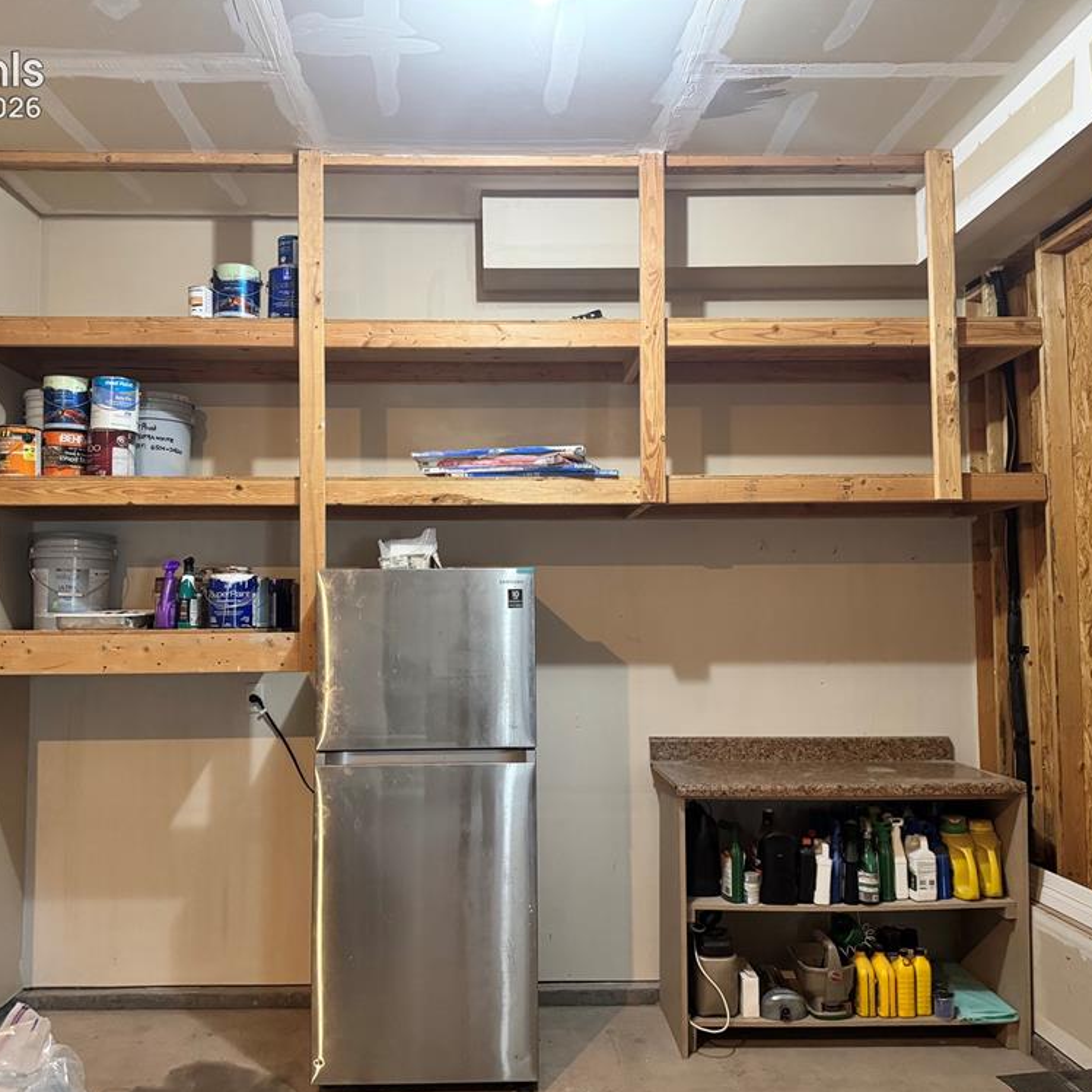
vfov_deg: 55.6
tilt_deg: +2.6
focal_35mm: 29
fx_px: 1035
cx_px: 506
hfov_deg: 55.6
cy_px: 549
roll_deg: +0.2
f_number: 1.78
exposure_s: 1/40
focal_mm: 6.76
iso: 640
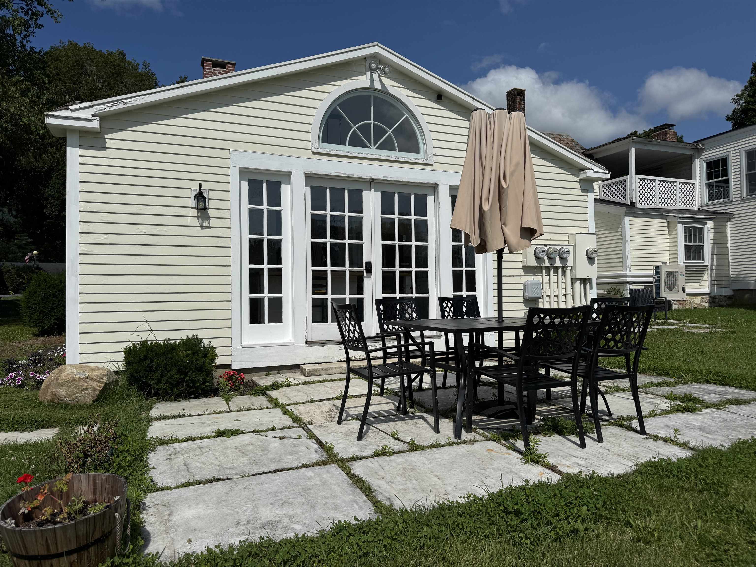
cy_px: 284
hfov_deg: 71.6
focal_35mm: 24
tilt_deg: +2.1
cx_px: 378
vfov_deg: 56.8
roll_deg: +1.2
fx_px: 524
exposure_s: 1/12346
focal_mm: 6.76
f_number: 1.78
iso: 64
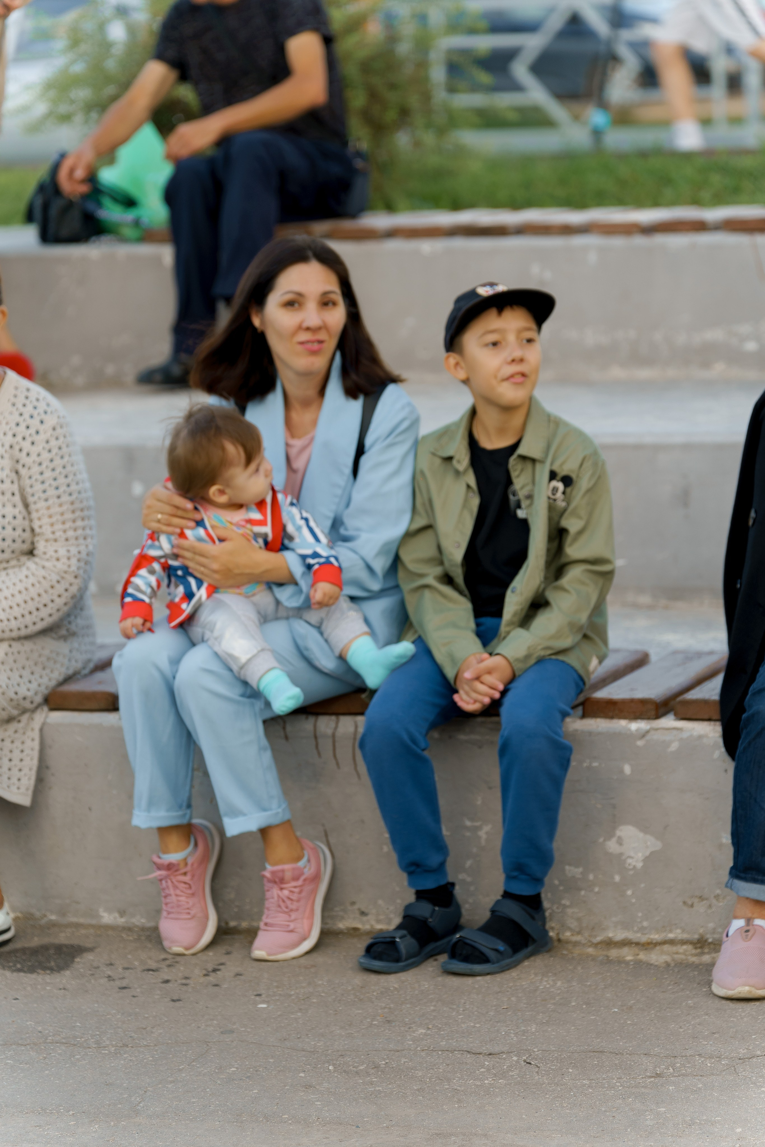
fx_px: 4016
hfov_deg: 10.9
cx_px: 382
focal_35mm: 126
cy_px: 574
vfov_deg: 16.3
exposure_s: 1/200
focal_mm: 126
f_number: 3.5
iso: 320
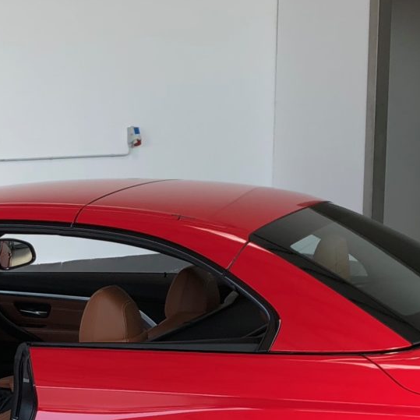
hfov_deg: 18.3
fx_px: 1290
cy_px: 341
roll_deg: +0.9
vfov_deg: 18.3
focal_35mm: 94
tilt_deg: -9.9
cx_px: 65
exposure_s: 1/175
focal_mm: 4
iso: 20
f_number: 1.8
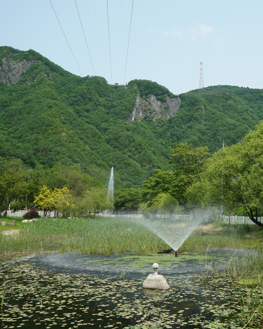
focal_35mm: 41
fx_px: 399
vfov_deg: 44.8
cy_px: 164
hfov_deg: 35.5
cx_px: 206
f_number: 13
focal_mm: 29
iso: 200
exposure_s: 1/200
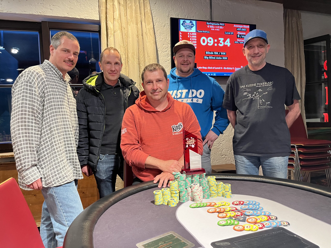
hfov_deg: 67.3
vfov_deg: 53.1
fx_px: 249
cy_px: 124
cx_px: 166
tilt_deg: -2.2
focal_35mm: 26
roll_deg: +2.3
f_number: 1.6
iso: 160
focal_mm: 5.1
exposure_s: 1/49
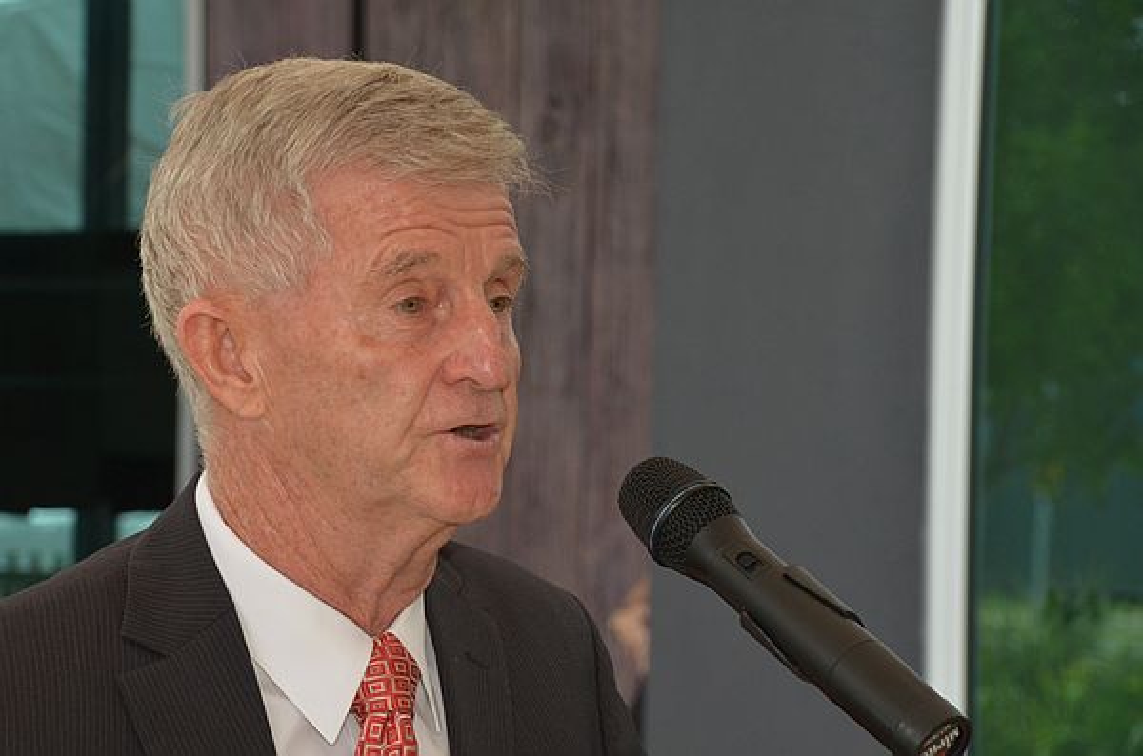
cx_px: 572
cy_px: 378
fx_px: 5701
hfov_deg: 11.4
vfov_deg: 7.6
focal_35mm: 180
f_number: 10
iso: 800
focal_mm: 120
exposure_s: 1/250
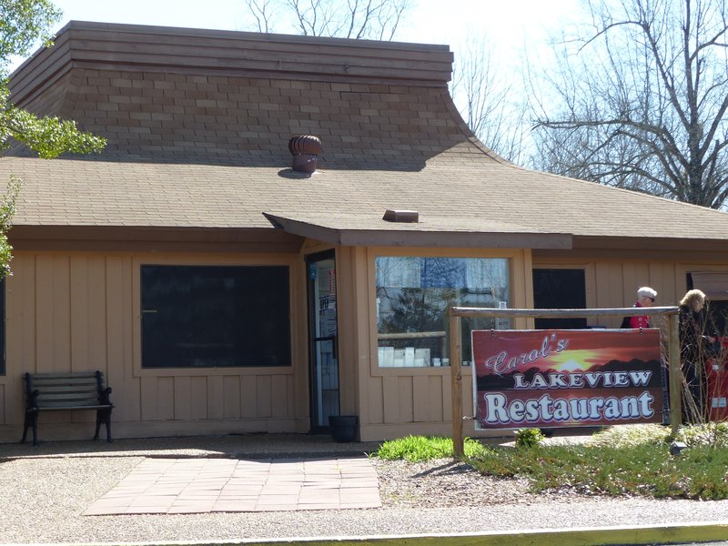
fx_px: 1514
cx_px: 364
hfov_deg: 27.0
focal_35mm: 72
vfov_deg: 20.4
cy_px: 273
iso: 100
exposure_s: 1/400
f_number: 4
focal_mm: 13
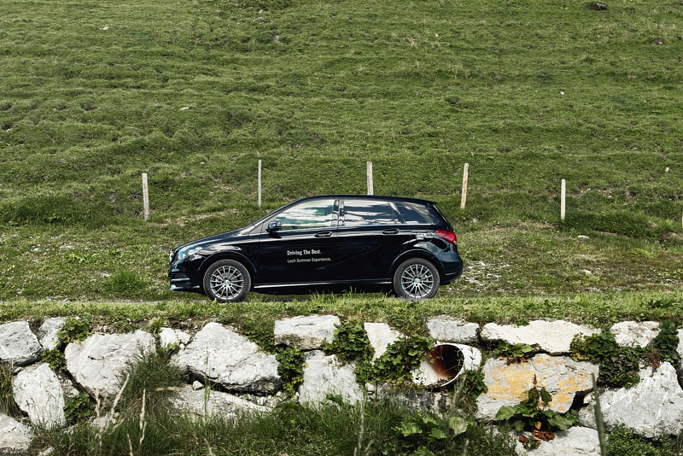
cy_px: 239
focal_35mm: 48
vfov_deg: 28.1
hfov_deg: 41.1
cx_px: 320
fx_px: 911
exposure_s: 1/60
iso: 160
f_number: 5.6
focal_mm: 24
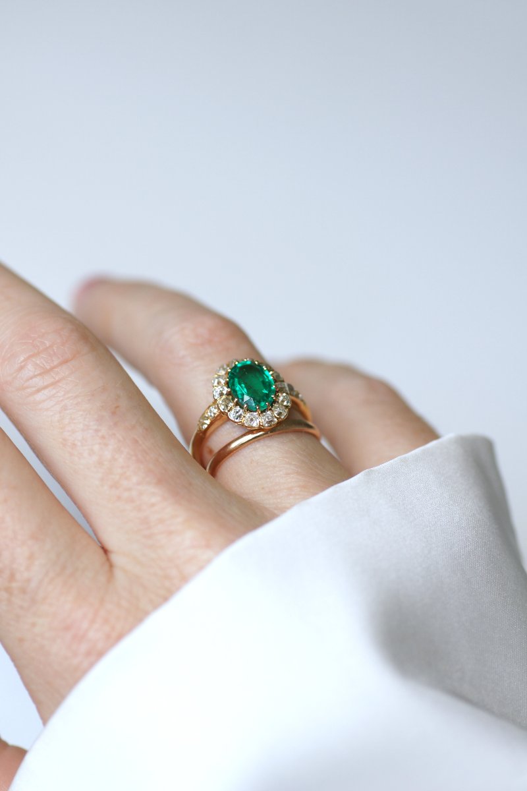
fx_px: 2305
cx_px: 264
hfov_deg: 13.0
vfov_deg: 19.5
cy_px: 396
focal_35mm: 105
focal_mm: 70
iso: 200
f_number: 3.2
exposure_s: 1/125
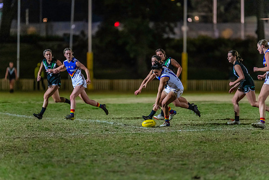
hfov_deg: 6.7
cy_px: 92
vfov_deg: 4.5
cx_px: 132
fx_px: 2286
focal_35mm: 306
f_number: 2.8
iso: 10000
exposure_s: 1/1000
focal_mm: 300
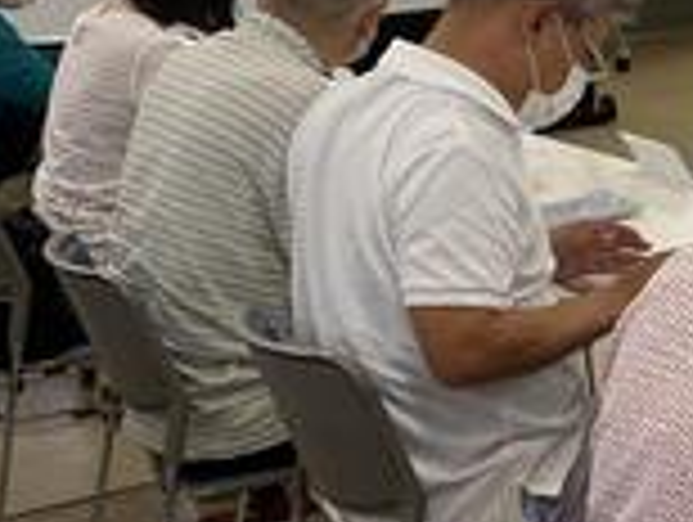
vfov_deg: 12.5
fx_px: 2366
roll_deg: +1.4
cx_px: 1521
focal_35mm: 118
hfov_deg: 13.4
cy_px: 119
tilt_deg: -10.8
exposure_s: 1/120
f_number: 1.8
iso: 125
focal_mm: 4.25
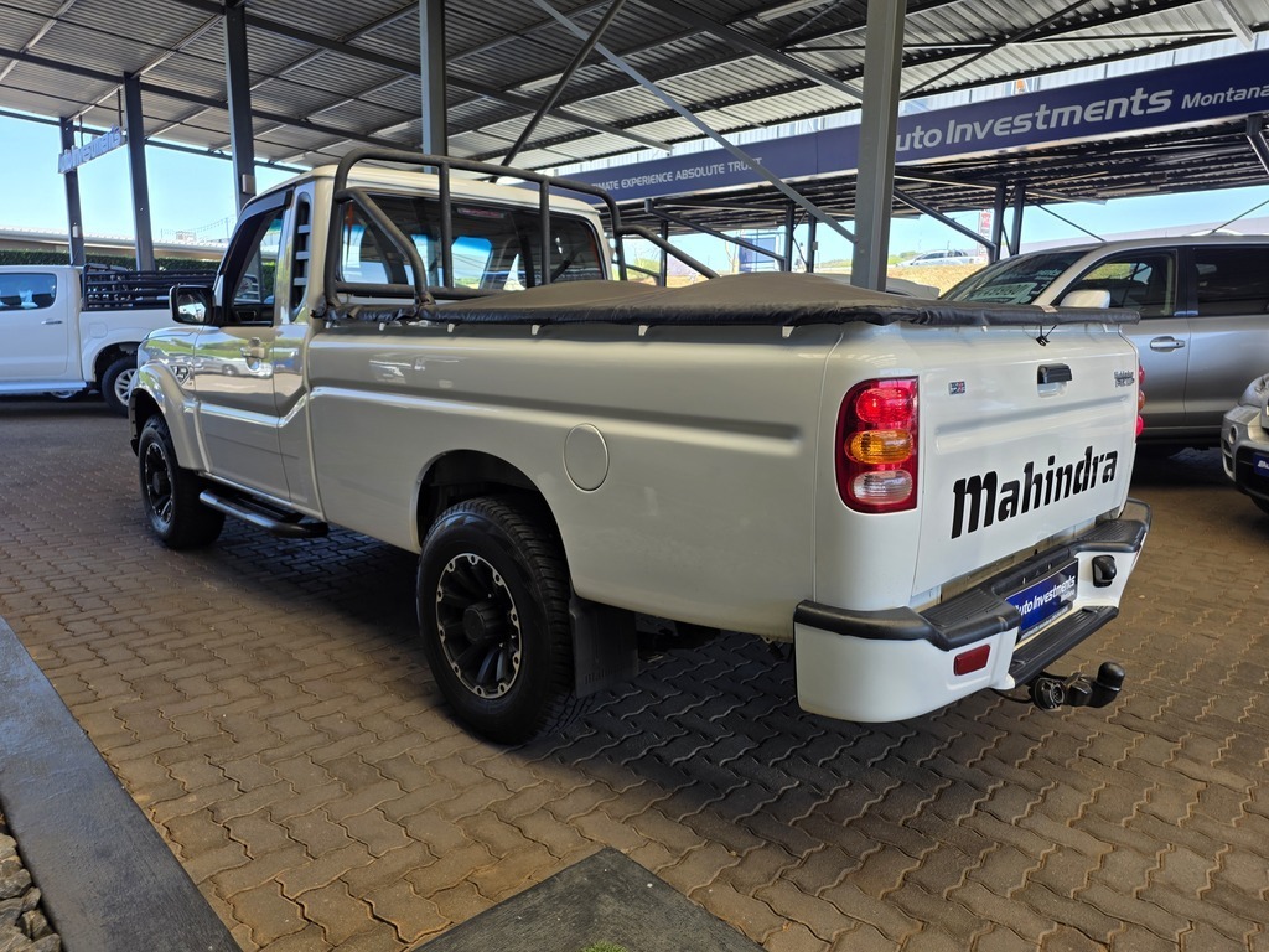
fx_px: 843
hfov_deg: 73.9
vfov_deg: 58.9
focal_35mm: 23
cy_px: 476
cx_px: 634
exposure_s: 1/359
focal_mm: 6.25
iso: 40
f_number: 1.7
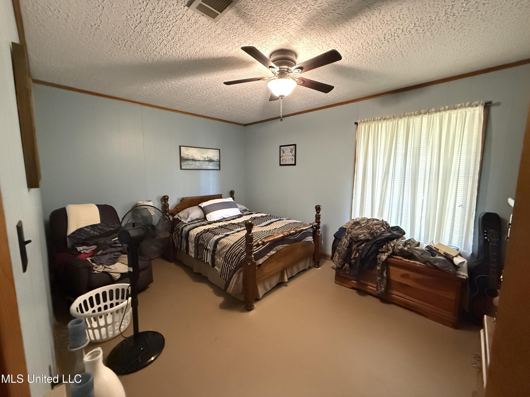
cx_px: 265
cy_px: 198
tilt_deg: -6.7
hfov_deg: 102.1
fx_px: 214
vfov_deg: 85.7
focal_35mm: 14
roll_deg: -0.3
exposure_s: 1/60
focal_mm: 2.22
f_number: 2.2
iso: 1250
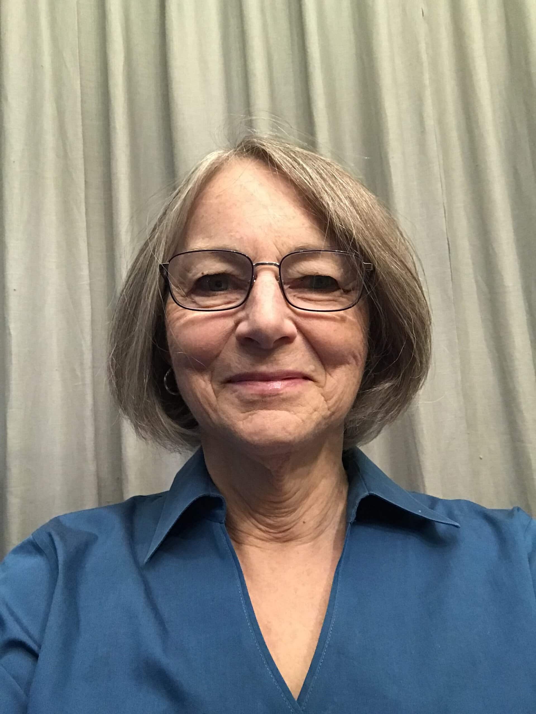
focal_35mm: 32
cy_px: 357
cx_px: 268
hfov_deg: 44.2
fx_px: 660
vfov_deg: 56.8
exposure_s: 1/15
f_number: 2.2
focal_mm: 2.87
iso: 200
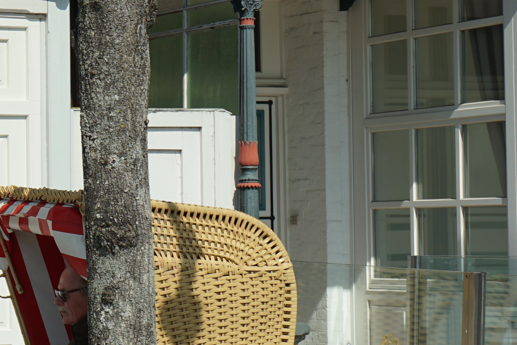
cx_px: -176
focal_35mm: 135
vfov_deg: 10.2
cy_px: 203
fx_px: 1939
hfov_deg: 14.5
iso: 100
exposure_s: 1/400
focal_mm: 41
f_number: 9
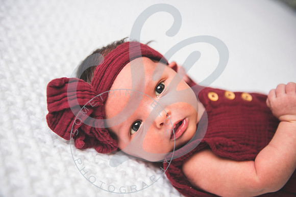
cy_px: 98
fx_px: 428
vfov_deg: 26.0
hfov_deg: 38.2
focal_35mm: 52
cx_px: 148
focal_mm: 52
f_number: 2.8
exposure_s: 1/100
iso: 100
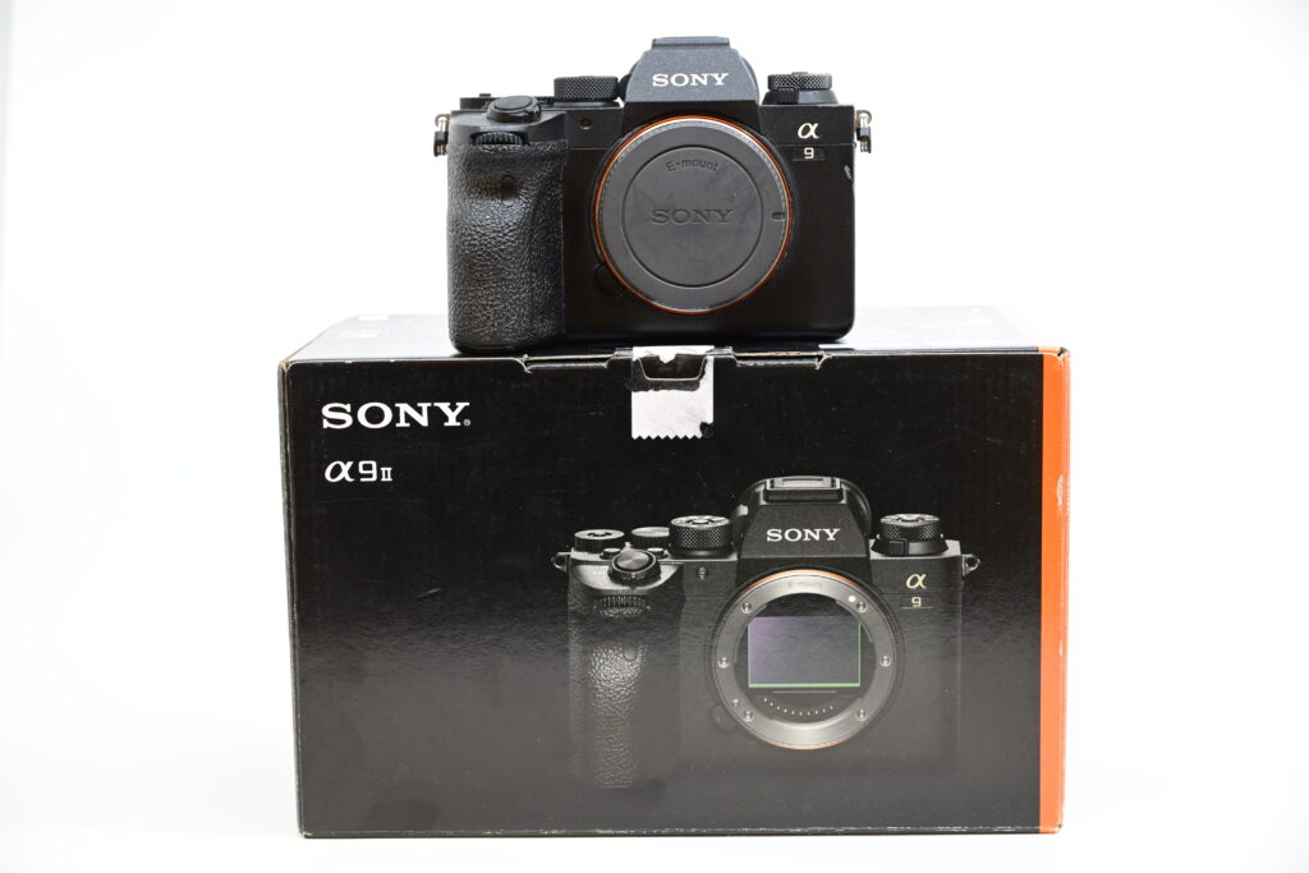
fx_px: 2473
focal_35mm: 68
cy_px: 436
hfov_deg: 29.7
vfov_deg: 20.0
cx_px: 654
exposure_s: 1/200
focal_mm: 68
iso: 1600
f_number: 6.3
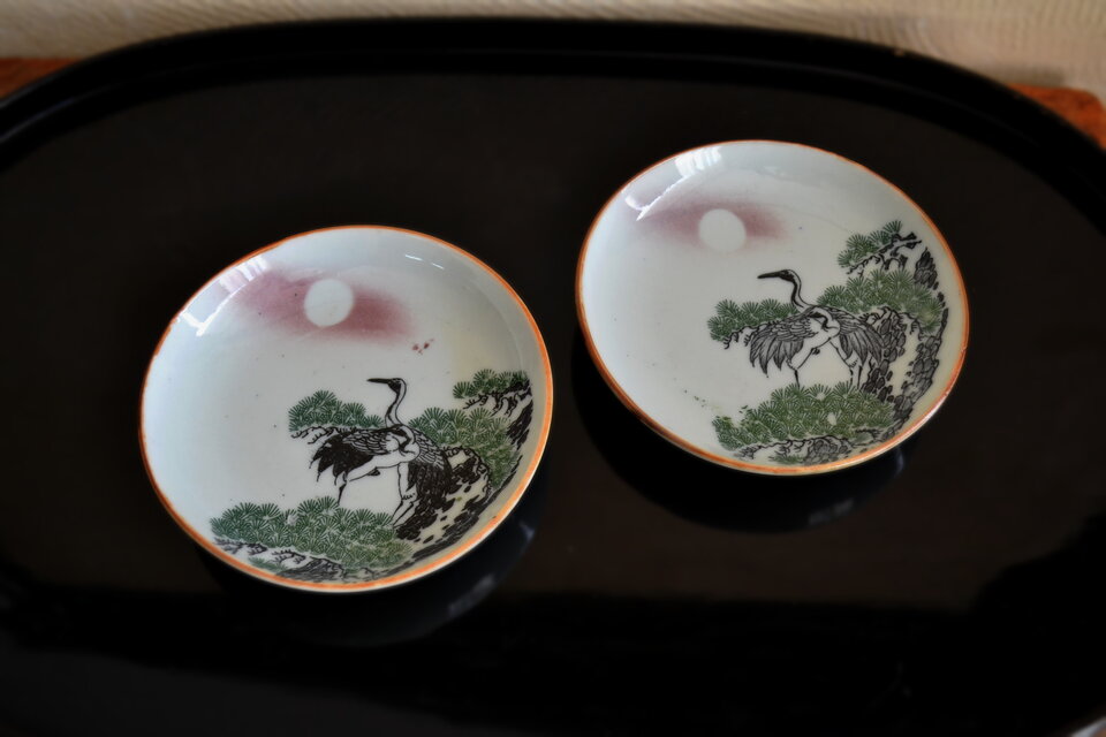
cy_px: 368
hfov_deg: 49.6
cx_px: 553
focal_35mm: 39
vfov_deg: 34.2
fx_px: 1198
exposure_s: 1/50
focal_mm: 26
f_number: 4.2
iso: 400
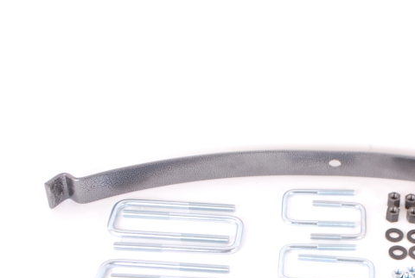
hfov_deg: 23.6
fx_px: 982
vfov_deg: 16.0
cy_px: 215
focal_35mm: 85
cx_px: 325
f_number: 5
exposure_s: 1/40
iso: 200
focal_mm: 34
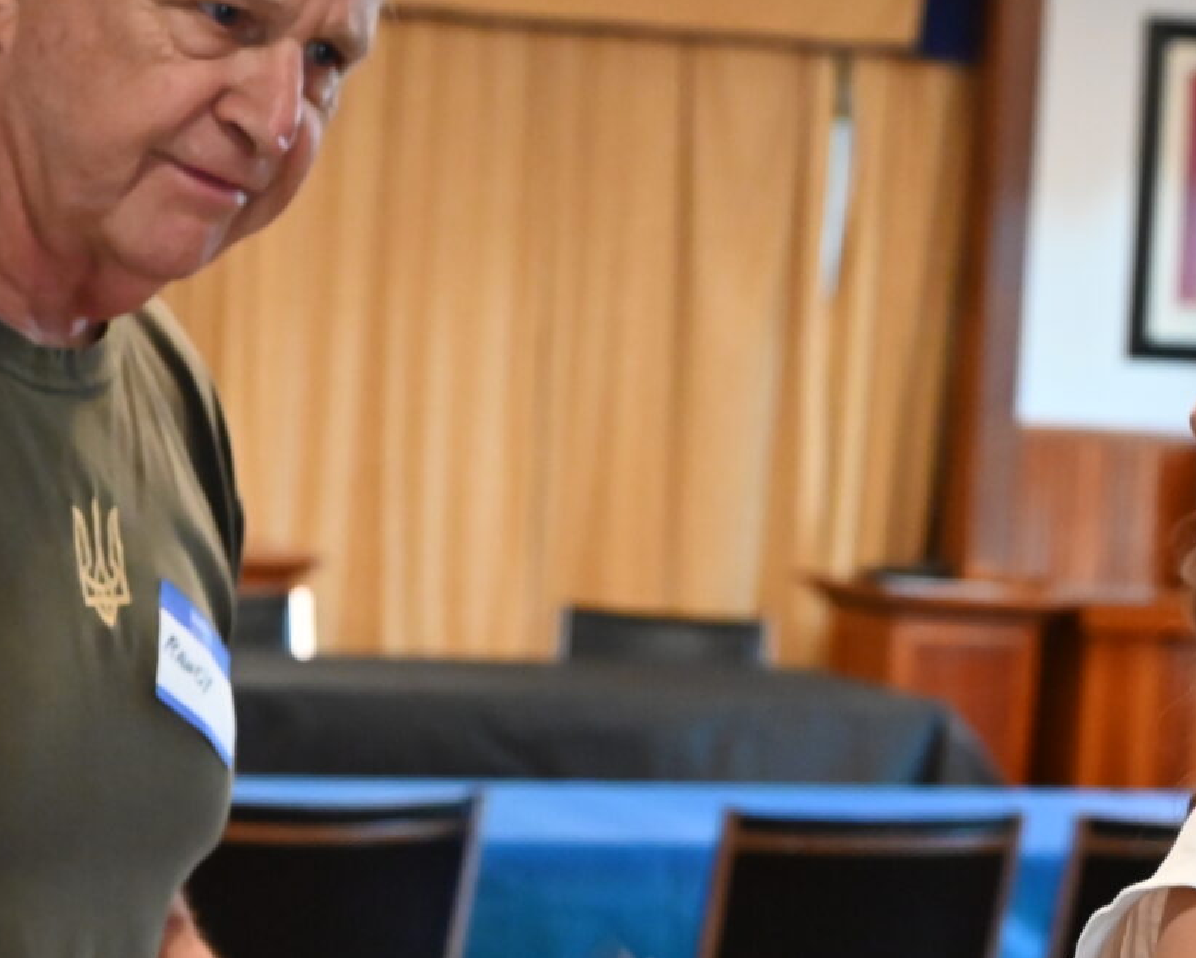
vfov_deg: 10.9
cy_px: 880
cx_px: 665
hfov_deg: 13.7
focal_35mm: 141
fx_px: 4993
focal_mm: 48
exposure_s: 1/60
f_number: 5.6
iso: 5000
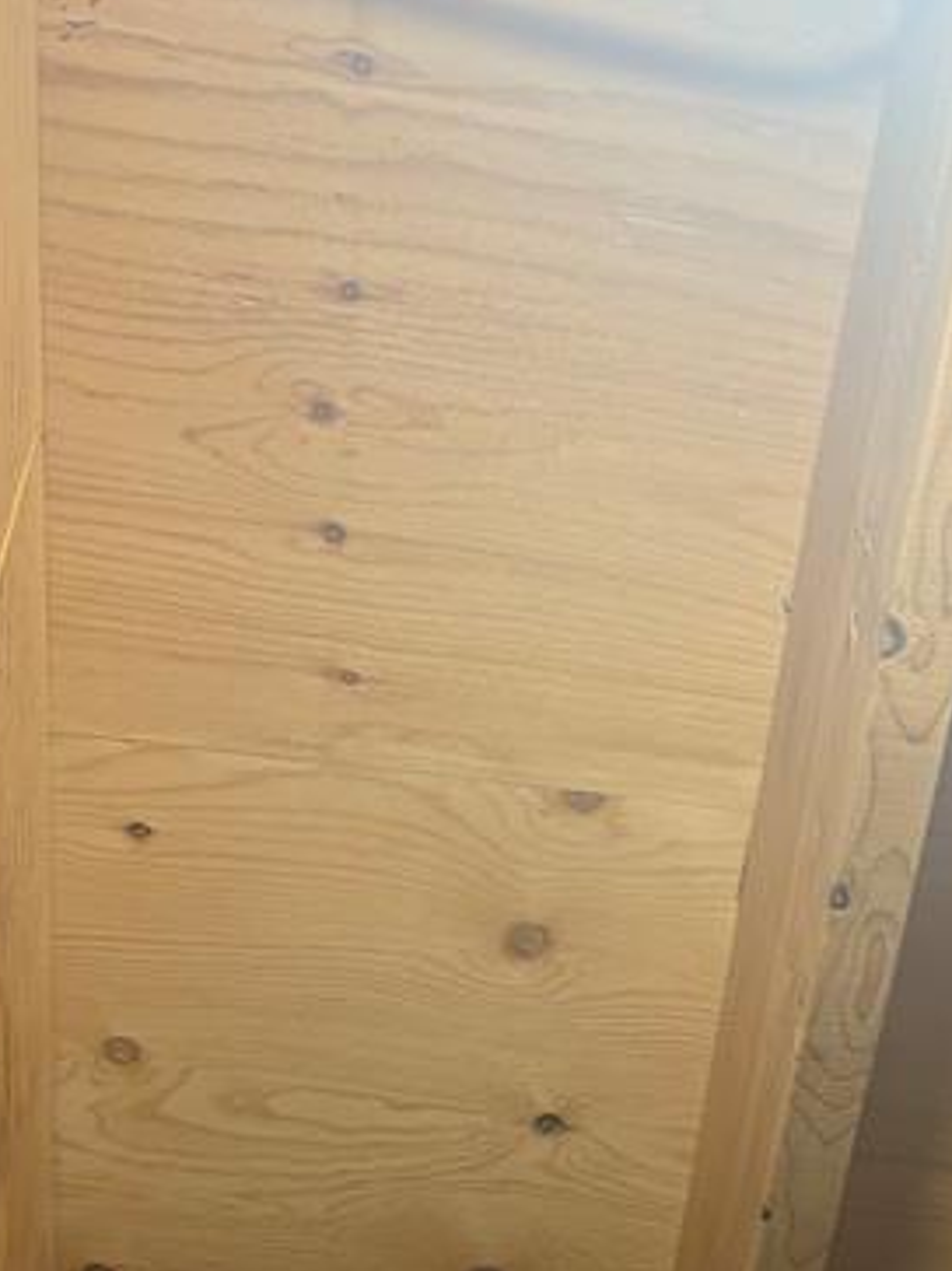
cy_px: 1061
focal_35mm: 55
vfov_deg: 33.7
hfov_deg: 25.7
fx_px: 2018
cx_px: 850
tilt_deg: +56.9
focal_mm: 5.96
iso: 160
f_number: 1.6
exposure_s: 1/60
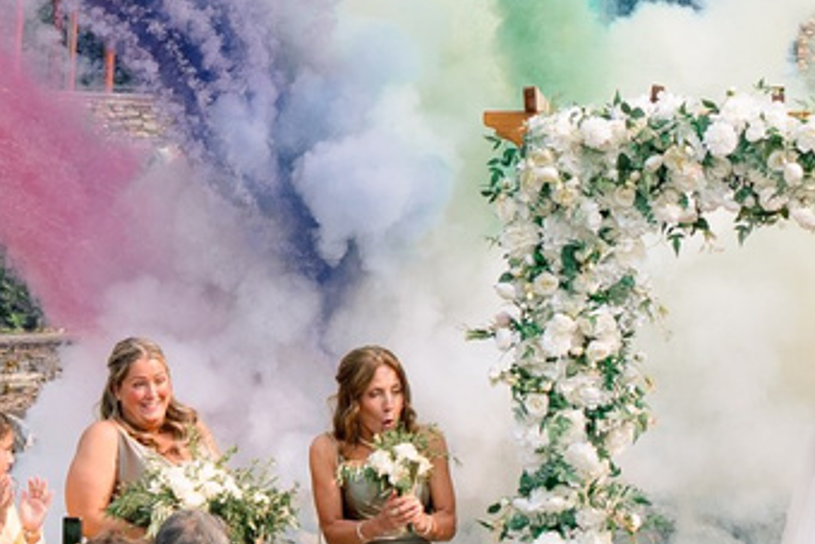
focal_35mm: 234
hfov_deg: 8.7
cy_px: -120
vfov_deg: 5.8
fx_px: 5299
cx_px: 788
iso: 100
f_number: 3.2
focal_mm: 30
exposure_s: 1/500
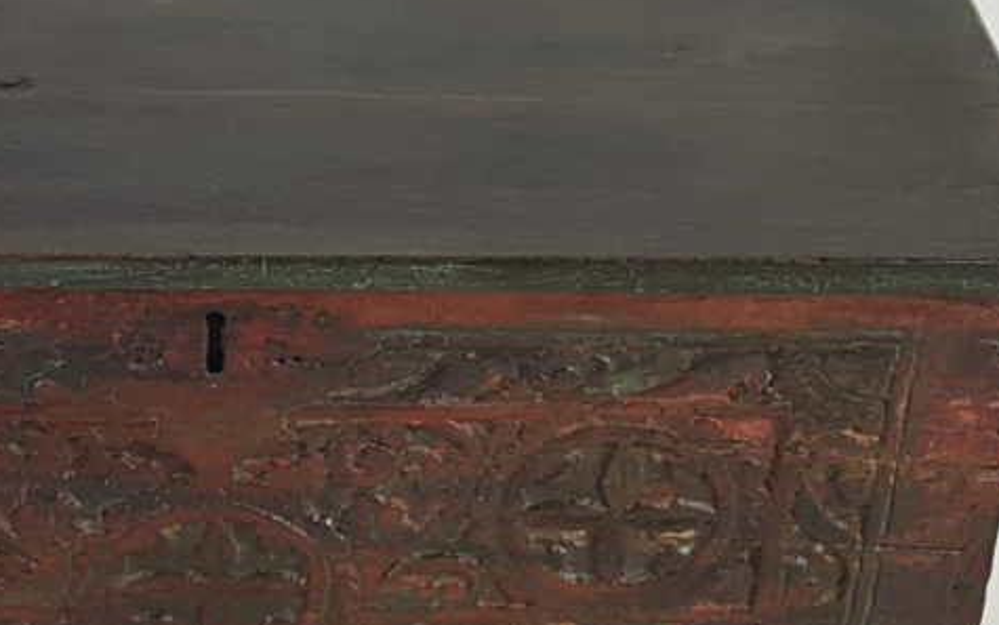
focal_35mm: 58
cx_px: 231
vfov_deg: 22.2
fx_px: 1579
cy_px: 166
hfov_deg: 34.3
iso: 80
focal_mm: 4.2
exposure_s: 1/50
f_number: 1.7
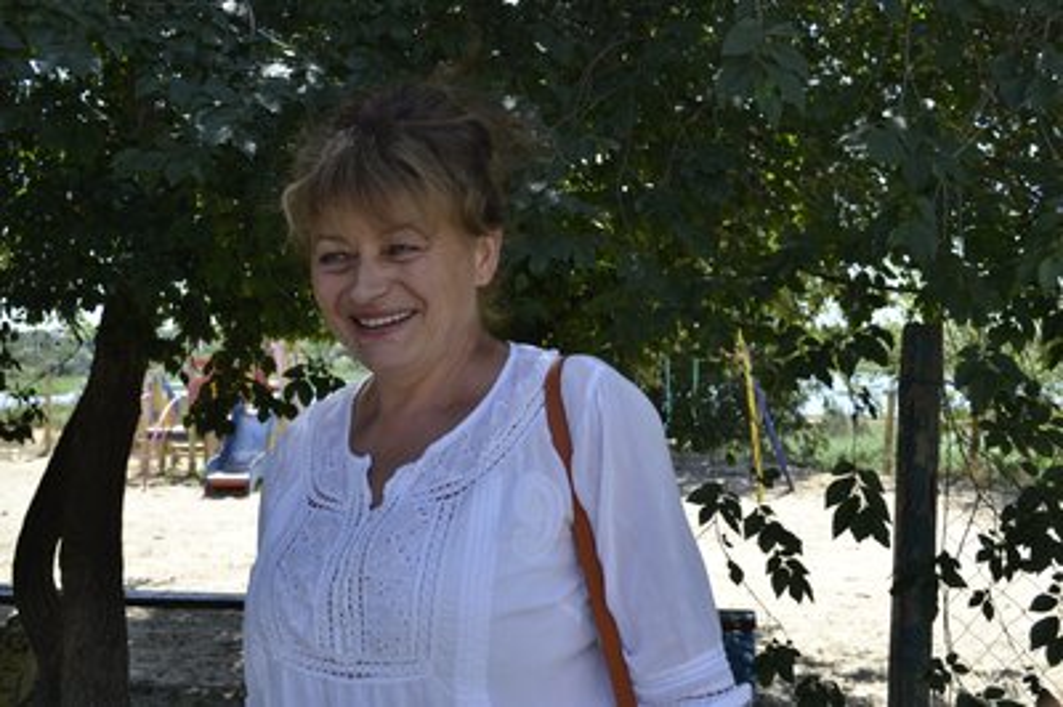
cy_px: 354
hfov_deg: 57.3
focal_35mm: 33
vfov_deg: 39.9
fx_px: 974
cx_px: 532
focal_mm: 22
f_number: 6.3
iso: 100
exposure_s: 1/160
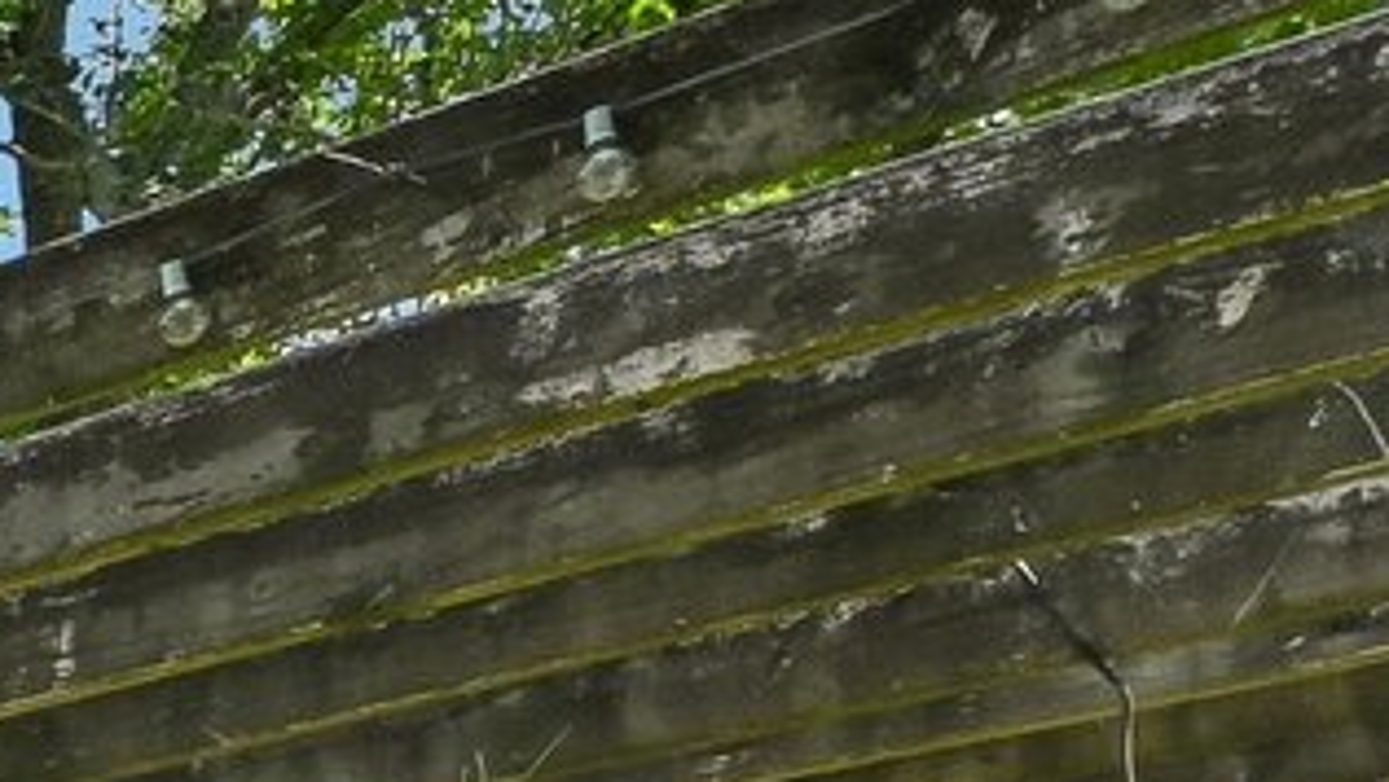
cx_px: -2141
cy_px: 1522
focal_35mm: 95
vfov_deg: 11.6
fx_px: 3500
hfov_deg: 13.8
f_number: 8
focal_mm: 14
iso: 400
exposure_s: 1/800
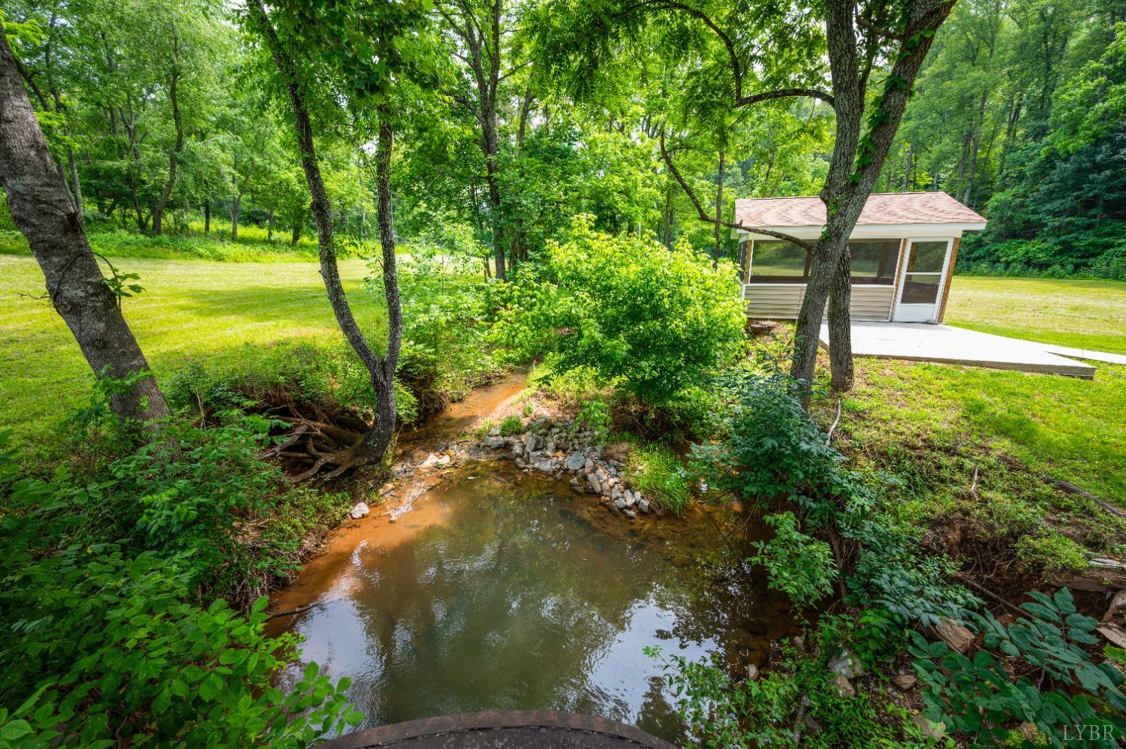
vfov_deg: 81.1
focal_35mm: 14
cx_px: 563
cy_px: 374
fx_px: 438
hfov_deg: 104.3
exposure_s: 1/100
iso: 200
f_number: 8
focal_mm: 14
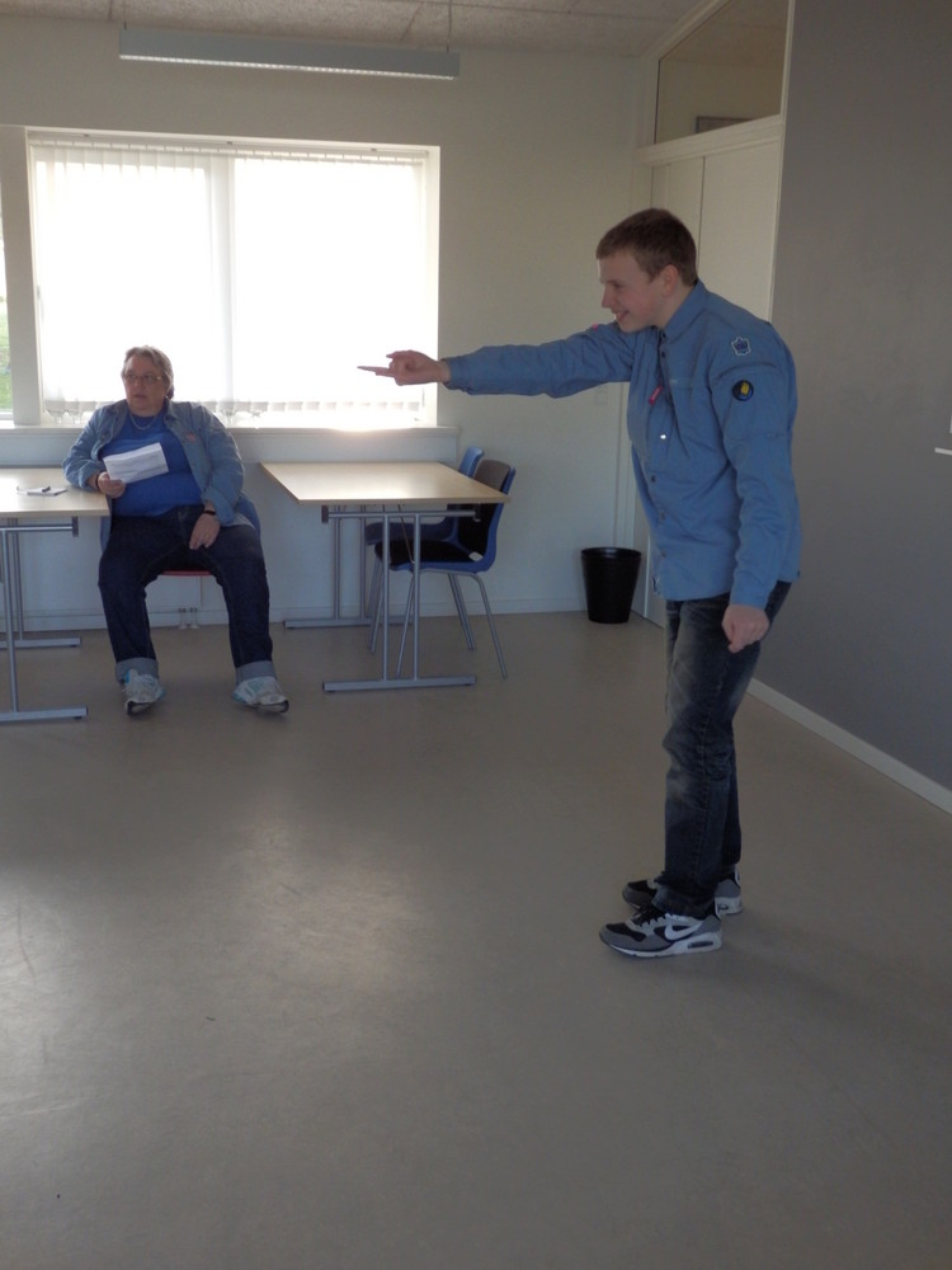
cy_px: 635
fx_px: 1357
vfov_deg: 50.1
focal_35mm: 37
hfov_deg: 38.7
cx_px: 476
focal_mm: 6.6
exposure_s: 1/60
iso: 250
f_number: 3.6
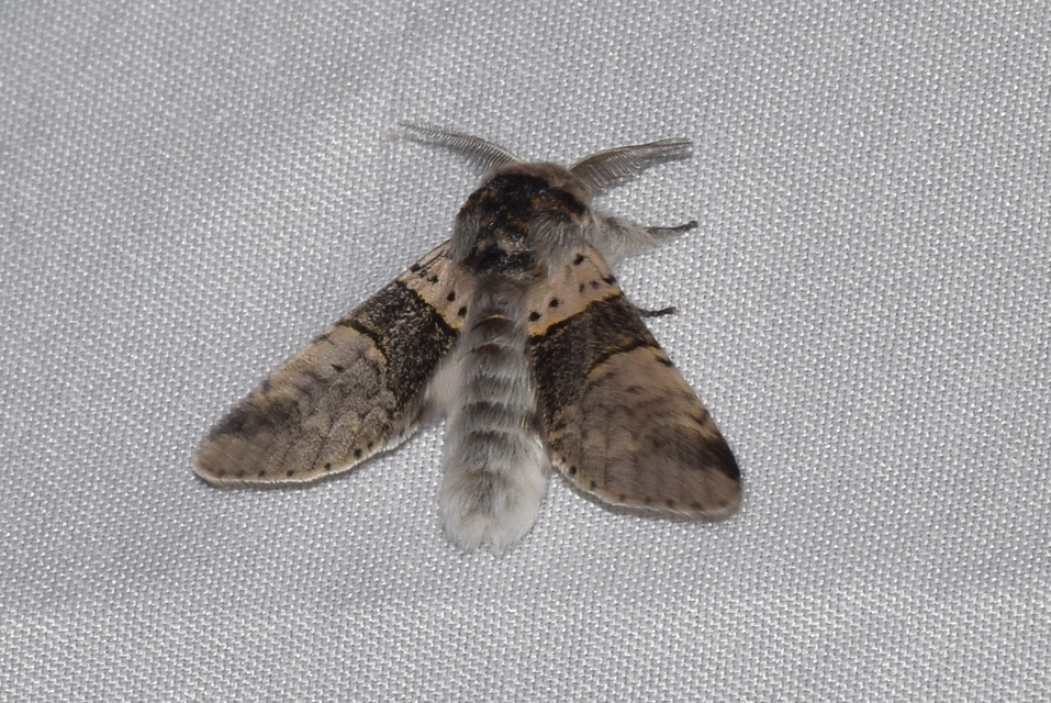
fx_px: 6136
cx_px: 526
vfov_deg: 6.6
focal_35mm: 210
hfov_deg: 9.8
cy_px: 352
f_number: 13
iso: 100
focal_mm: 140
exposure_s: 1/160
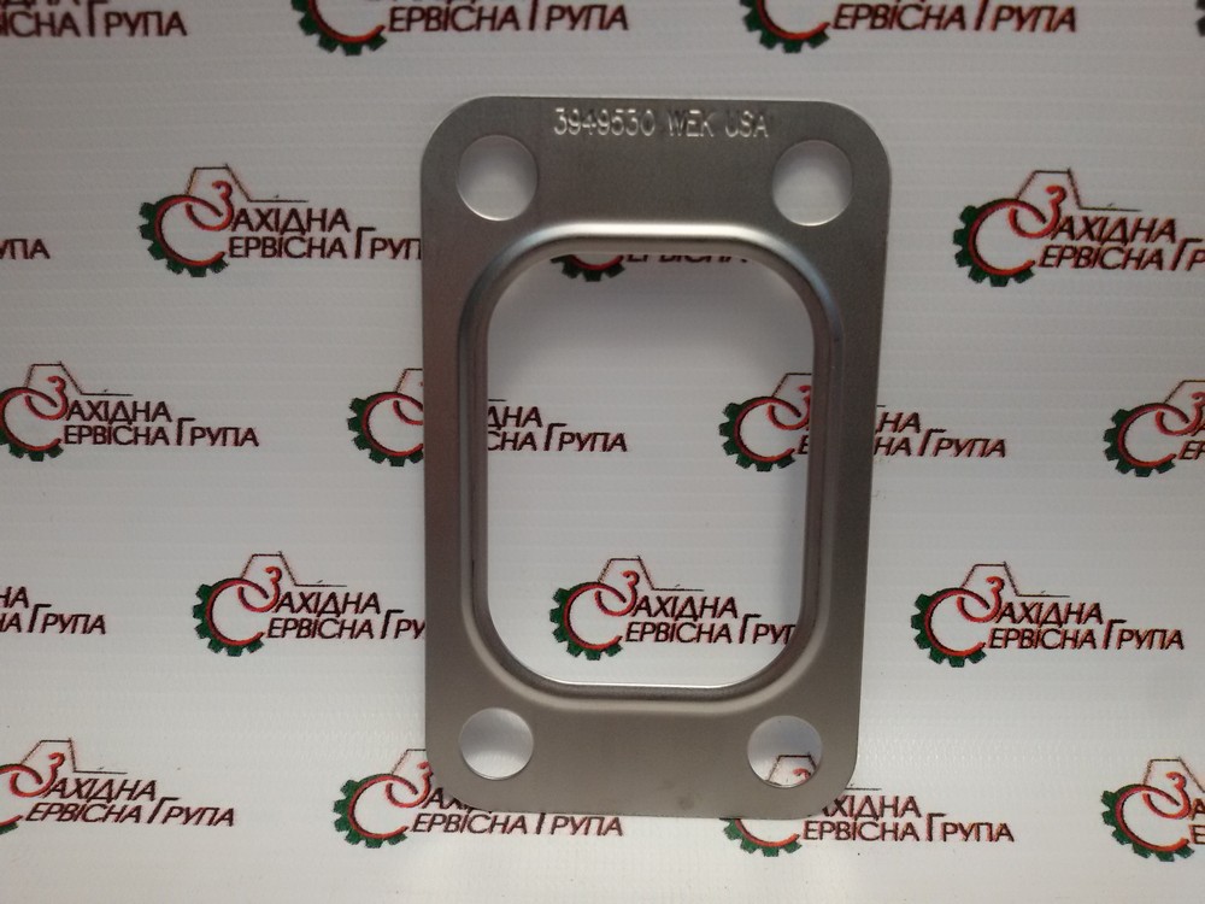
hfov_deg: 58.4
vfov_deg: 45.4
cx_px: 602
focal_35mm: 31
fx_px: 1079
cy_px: 452
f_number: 2.4
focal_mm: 2.93
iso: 80
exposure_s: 1/100
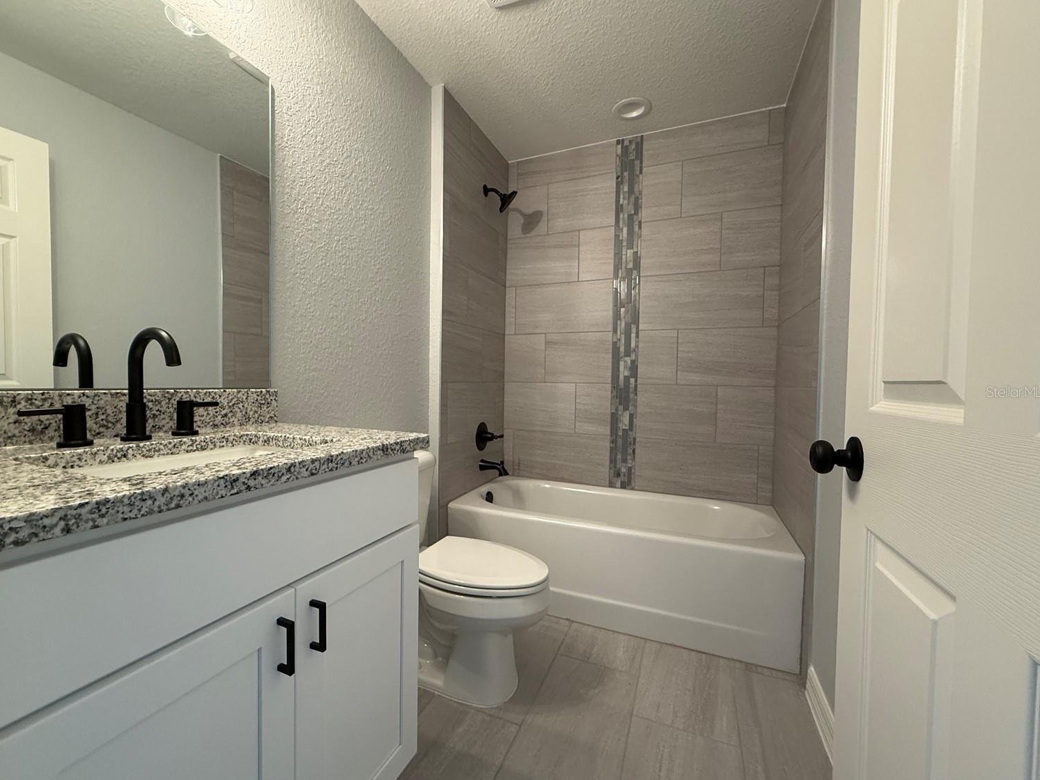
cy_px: 391
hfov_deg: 98.1
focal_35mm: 15
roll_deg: +0.4
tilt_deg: -0.7
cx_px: 495
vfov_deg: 81.8
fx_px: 451
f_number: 2.2
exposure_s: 1/120
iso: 320
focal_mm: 2.22
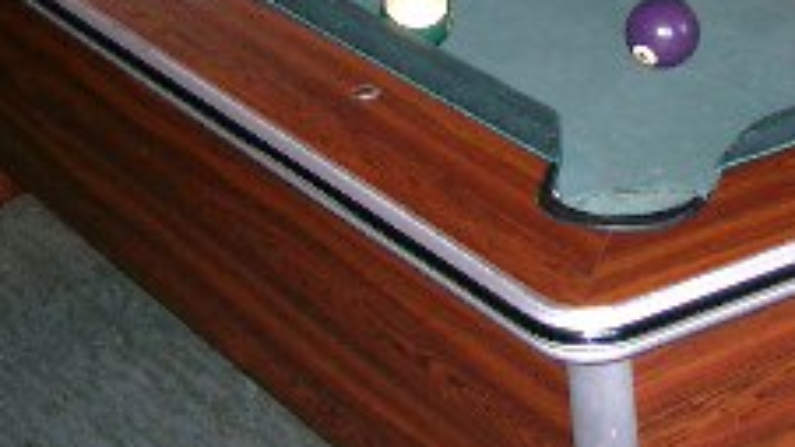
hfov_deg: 18.5
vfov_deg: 10.4
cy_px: -120
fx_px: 2403
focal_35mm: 114
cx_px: 725
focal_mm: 7.6
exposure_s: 1/60
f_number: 2.6
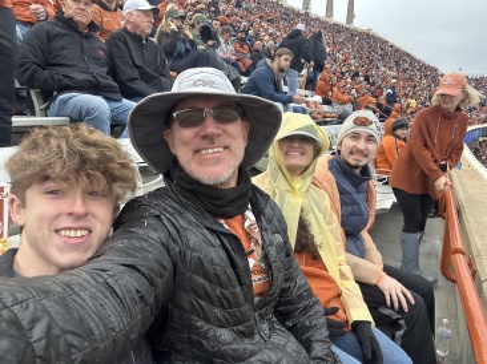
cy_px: 182
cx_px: 244
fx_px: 323
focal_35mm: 23
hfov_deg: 74.0
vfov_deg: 58.8
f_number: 1.9
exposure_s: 1/121
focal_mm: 2.69
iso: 25
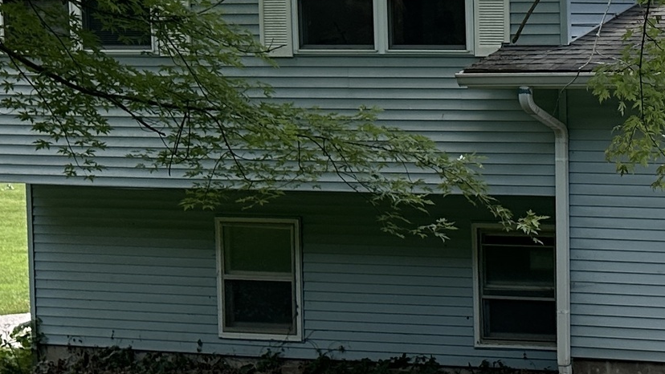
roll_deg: +0.1
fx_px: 1711
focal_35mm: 97
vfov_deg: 12.5
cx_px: 932
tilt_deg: -3.4
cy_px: 134
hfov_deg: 19.7
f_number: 1.78
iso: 80
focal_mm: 6.86
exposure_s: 1/667
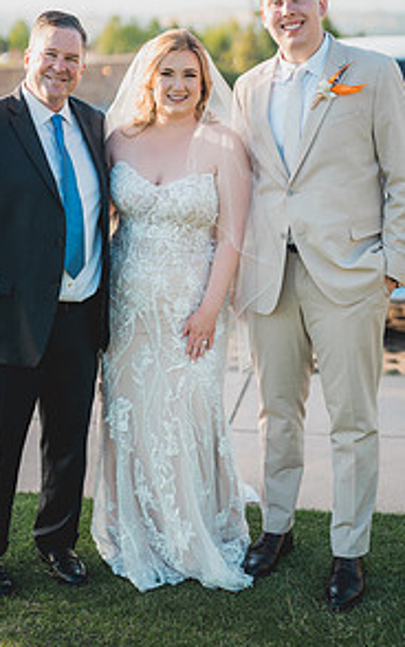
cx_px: 178
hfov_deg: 16.7
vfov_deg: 26.4
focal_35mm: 78
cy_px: 253
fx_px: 1376
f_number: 1.2
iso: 200
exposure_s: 1/3200
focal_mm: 50
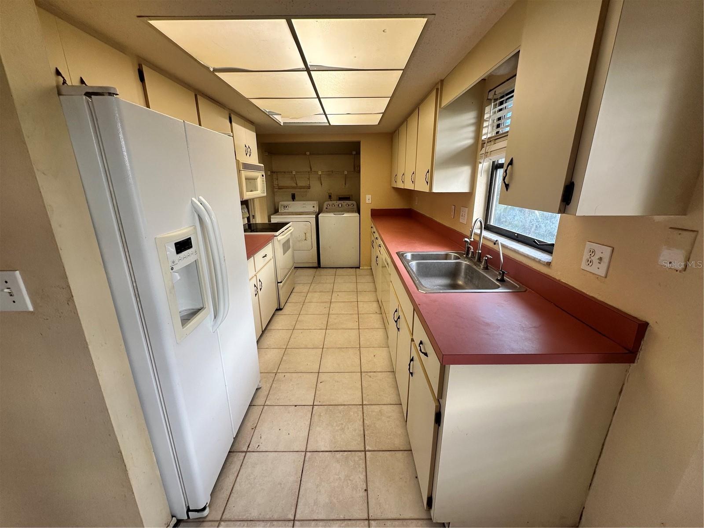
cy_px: 264
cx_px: 352
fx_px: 285
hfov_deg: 102.1
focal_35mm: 14
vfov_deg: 85.7
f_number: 2.2
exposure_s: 1/99
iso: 100
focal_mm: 2.22
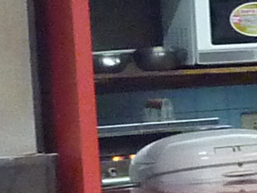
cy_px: 109
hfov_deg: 7.0
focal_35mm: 269
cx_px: 570
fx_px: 1998
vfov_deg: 5.5
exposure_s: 1/13
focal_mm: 4.4
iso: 400
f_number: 3.3
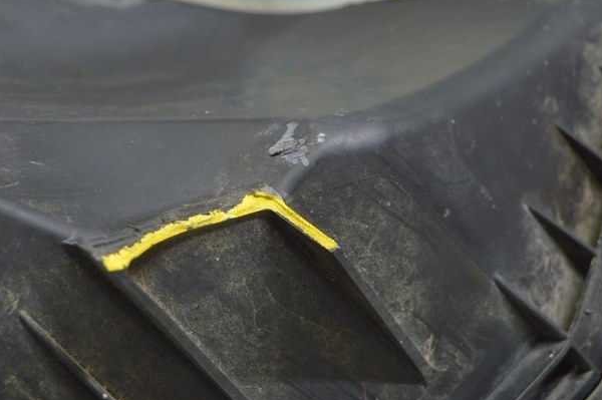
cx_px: 190
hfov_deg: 23.3
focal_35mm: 87
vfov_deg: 15.7
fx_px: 1454
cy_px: 193
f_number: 5.6
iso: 400
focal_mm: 34
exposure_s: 1/20
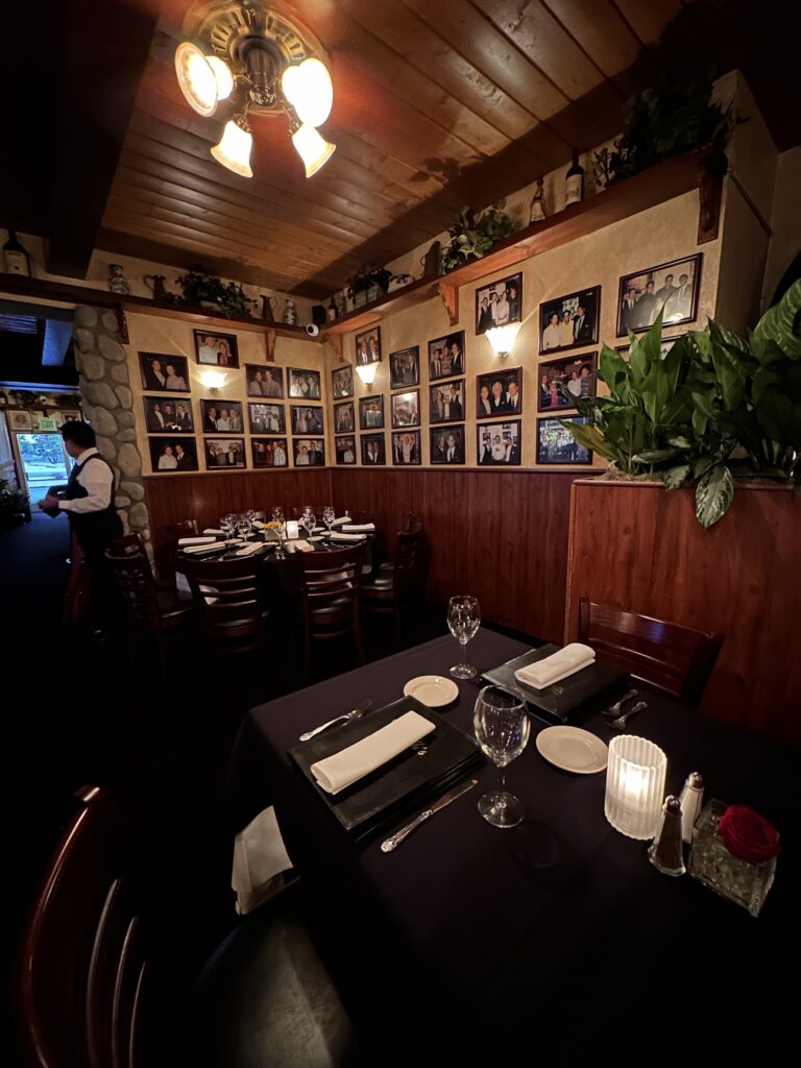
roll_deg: +1.4
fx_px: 432
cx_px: 400
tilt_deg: -10.1
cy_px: 534
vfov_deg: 102.1
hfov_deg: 85.7
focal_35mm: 14
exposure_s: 1/10
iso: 1000
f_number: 2.2
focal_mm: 2.22
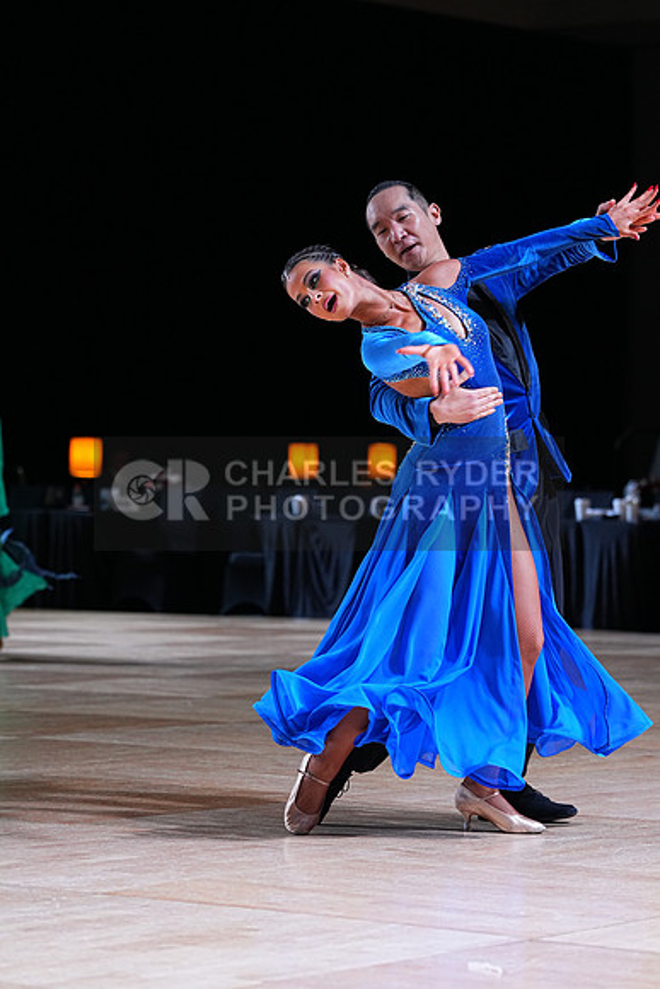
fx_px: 3463
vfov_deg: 16.3
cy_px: 494
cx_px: 330
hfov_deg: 10.9
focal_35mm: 126
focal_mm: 126
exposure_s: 1/400
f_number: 4
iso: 1600
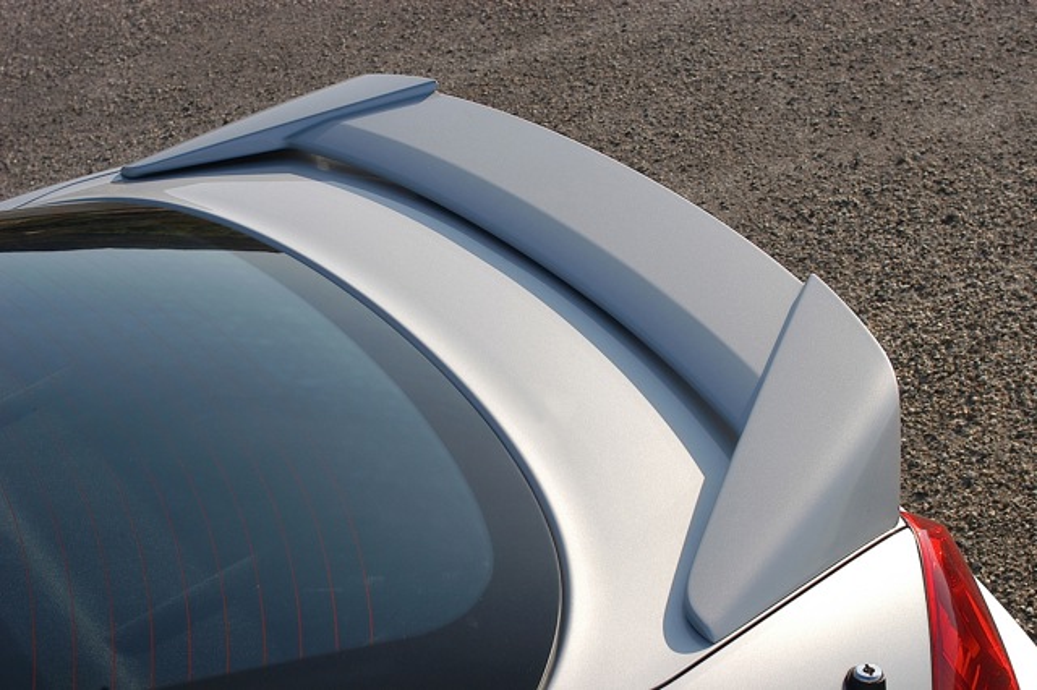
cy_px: 345
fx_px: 1900
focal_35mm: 66
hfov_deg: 30.5
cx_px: 518
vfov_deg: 20.6
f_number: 10
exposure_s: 1/250
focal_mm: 44
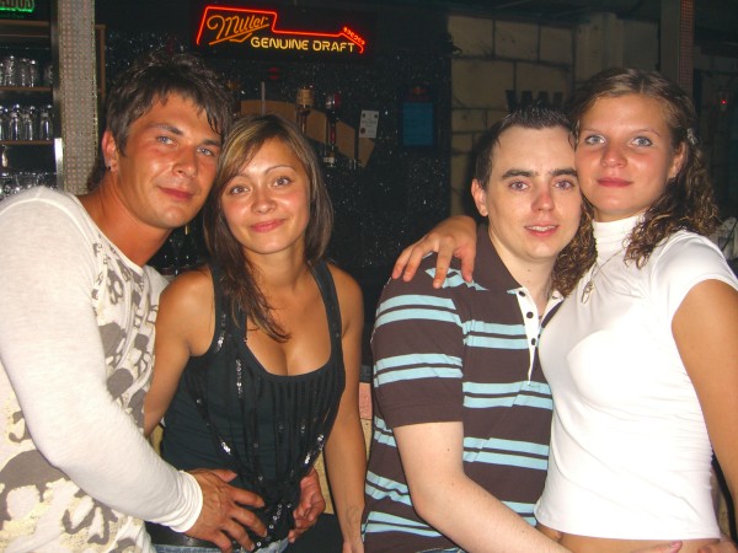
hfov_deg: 49.0
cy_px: 276
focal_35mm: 38
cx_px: 369
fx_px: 810
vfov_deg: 37.7
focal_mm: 7.9
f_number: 2.8
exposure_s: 1/60
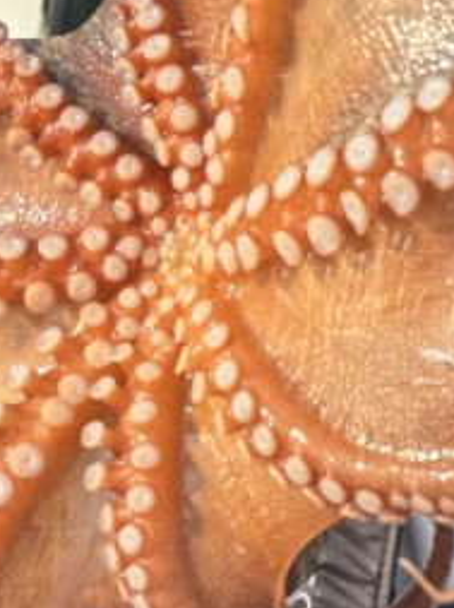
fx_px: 1665
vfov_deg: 20.7
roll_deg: -11.3
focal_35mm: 95
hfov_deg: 15.5
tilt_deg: -22.8
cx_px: 286
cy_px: 356
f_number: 1.78
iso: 80
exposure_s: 1/1767
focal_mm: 6.76
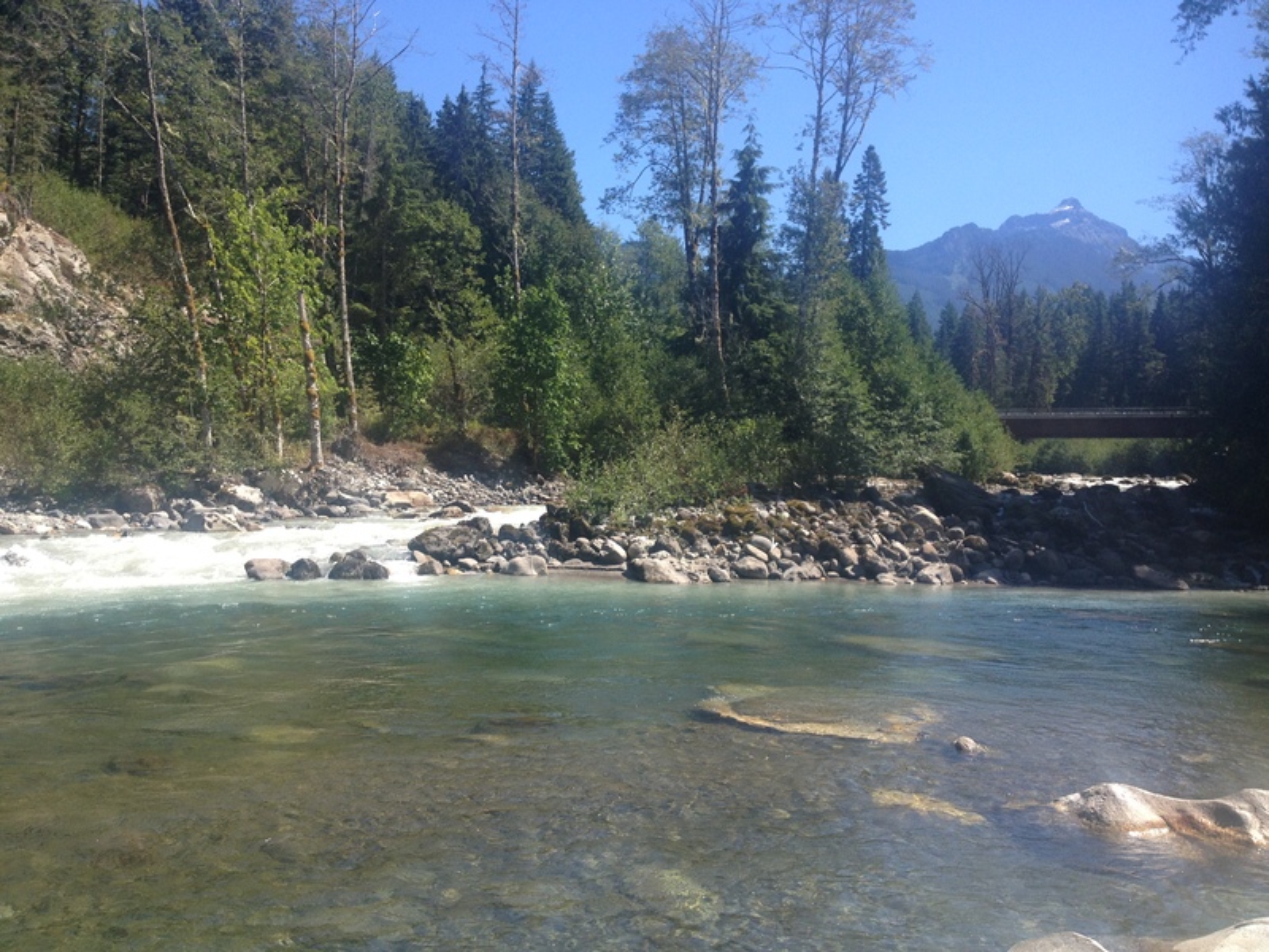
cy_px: 476
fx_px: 1283
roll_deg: -1.9
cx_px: 634
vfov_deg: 40.7
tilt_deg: -1.2
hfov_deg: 52.6
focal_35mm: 35
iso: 50
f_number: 2.4
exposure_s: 1/935
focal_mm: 4.28
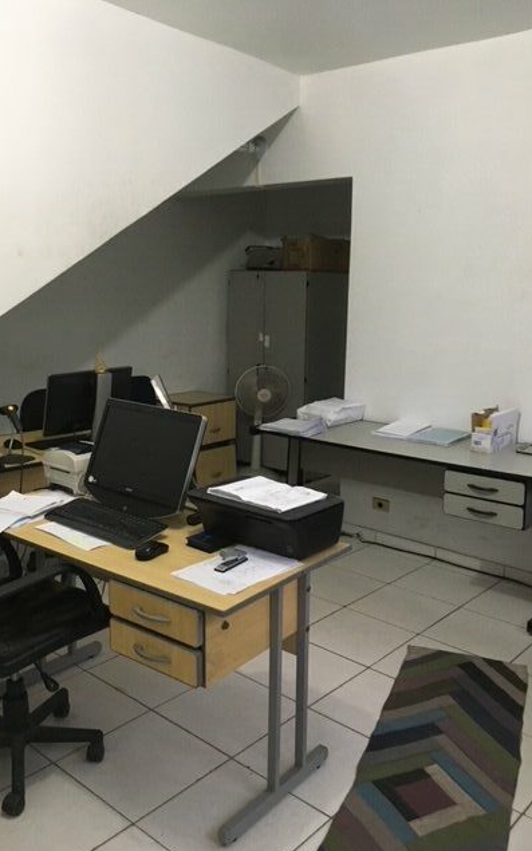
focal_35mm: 31
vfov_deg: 61.2
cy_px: 428
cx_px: 267
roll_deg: +0.1
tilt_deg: -8.7
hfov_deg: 40.6
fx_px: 719
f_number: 2.2
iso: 200
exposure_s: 1/20
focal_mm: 4.15
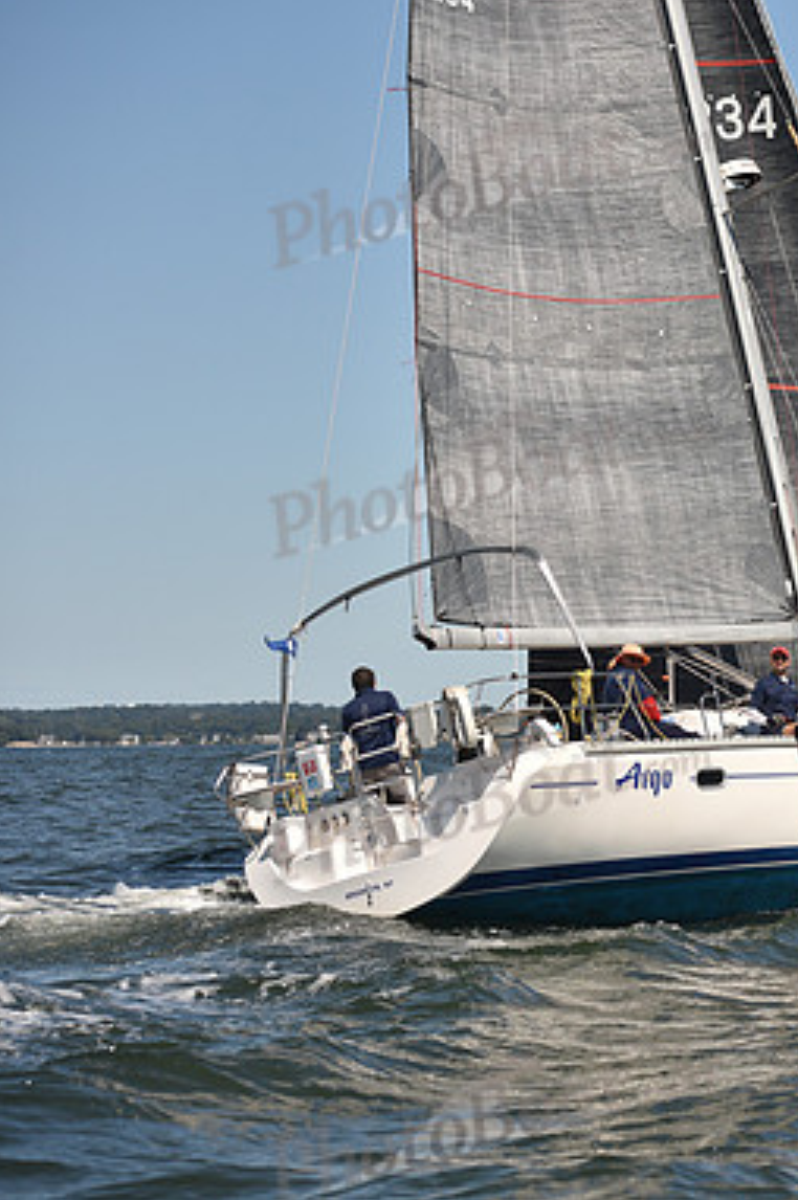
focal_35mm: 114
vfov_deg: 18.0
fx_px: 3797
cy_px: 595
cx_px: 877
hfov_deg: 11.8
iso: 250
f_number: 5
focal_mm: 75
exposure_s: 1/1250
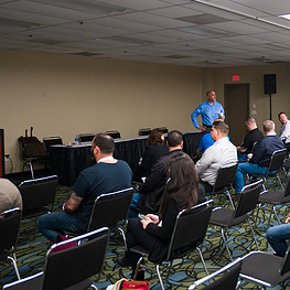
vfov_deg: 37.5
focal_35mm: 45
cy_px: 122
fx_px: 427
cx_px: 241
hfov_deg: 36.0
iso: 1600
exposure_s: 1/200
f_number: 3.2
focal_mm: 24
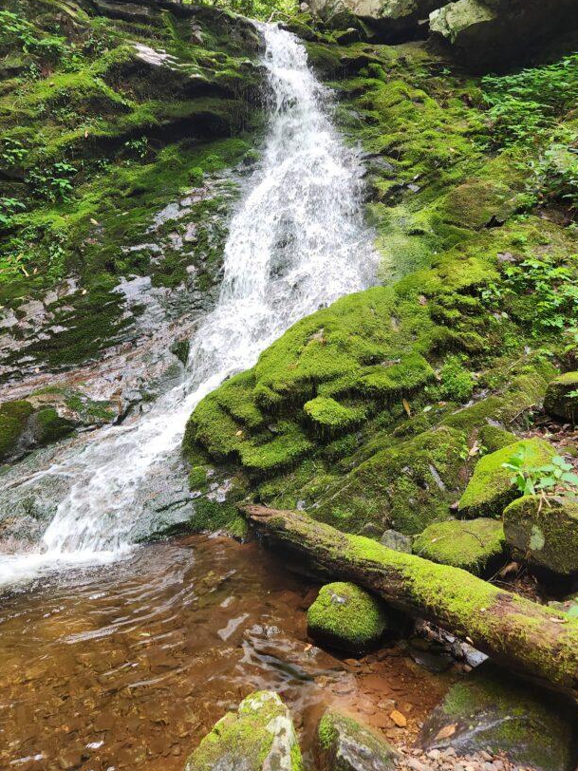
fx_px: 646
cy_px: 338
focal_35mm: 29
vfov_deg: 61.5
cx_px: 257
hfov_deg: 48.1
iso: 200
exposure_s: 1/120
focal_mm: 5.4
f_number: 1.8
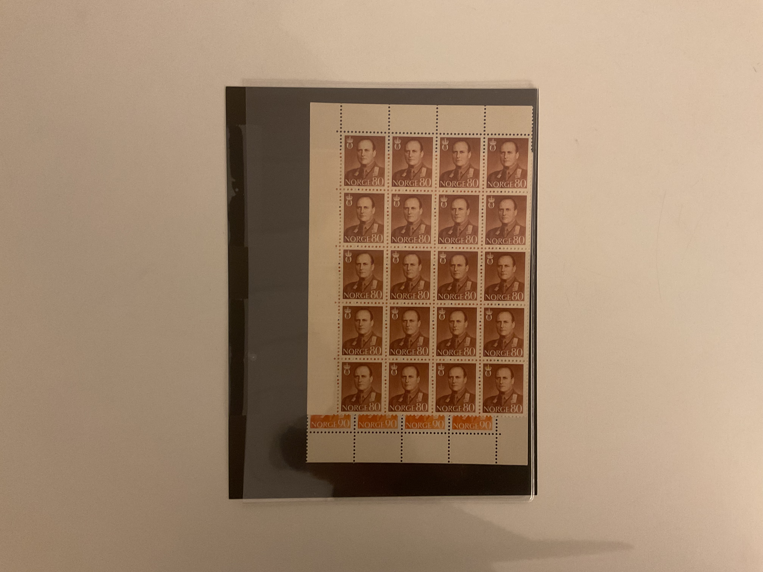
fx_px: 639
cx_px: 382
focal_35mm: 29
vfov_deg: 48.2
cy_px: 286
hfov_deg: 61.7
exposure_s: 1/25
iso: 250
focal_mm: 3
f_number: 1.8
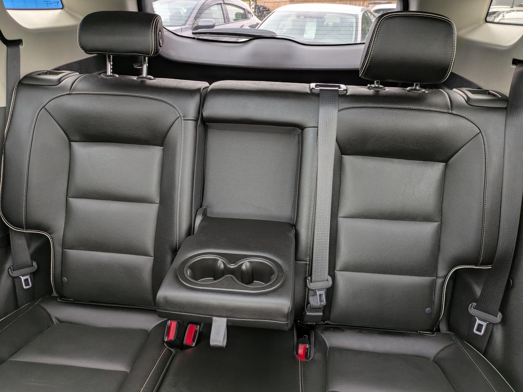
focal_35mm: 25
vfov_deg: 54.9
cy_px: 196
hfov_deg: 69.4
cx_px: 262
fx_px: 378
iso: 73
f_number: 1.89
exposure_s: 1/25
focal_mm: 5.43
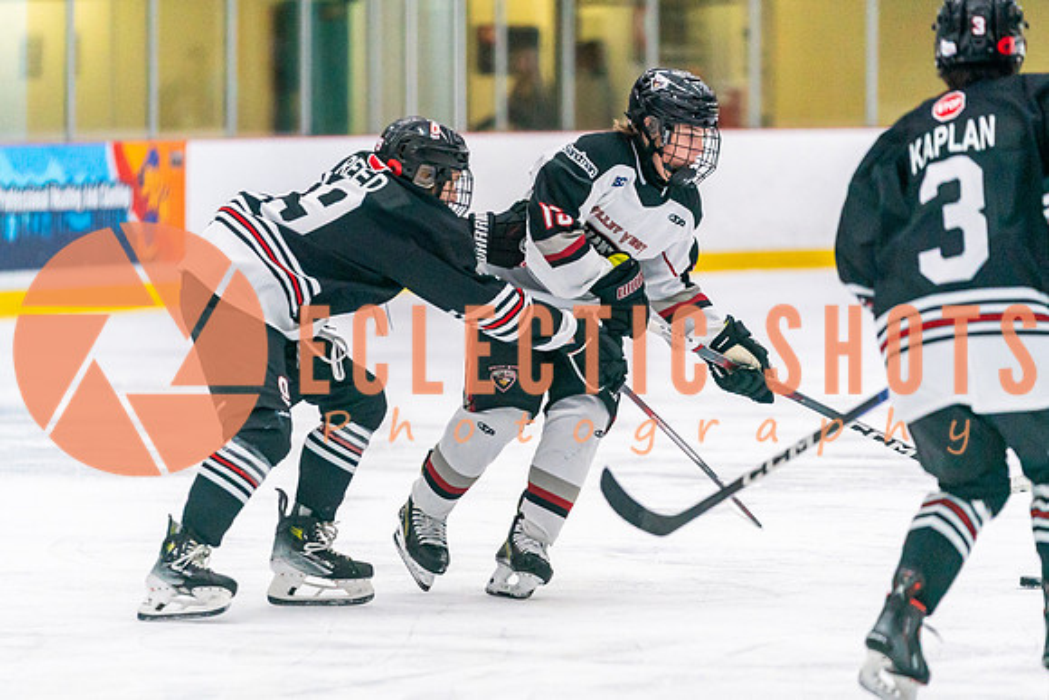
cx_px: 524
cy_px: 408
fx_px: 7986
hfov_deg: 7.5
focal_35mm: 274
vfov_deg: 5.0
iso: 3200
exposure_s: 1/1250
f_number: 2.8
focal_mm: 200
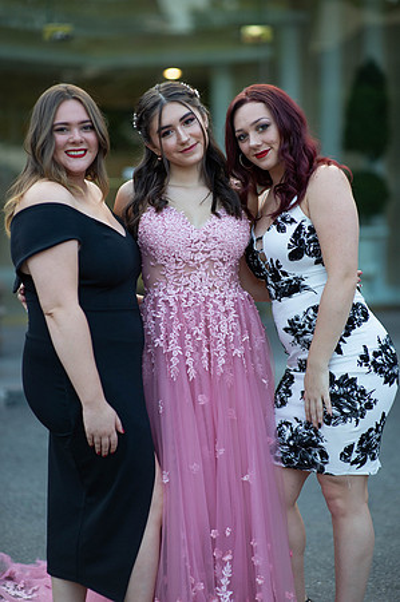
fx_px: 1420
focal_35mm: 85
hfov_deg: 16.0
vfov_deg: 23.9
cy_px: 301
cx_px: 200
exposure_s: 1/800
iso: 250
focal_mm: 85
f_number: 2
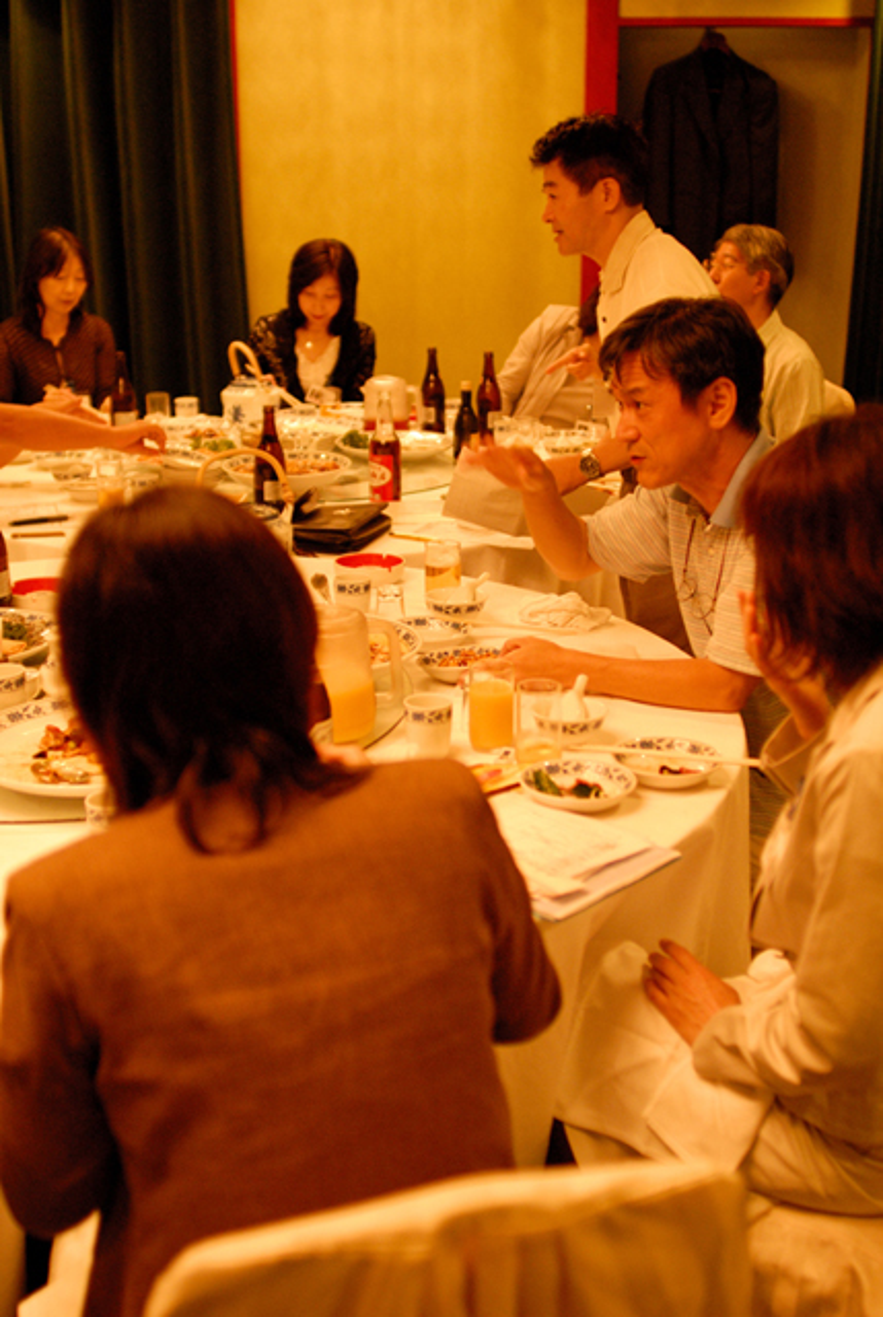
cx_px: 442
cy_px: 658
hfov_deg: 32.0
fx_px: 1539
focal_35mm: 42
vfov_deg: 46.3
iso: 800
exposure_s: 1/80
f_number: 2
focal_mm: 28
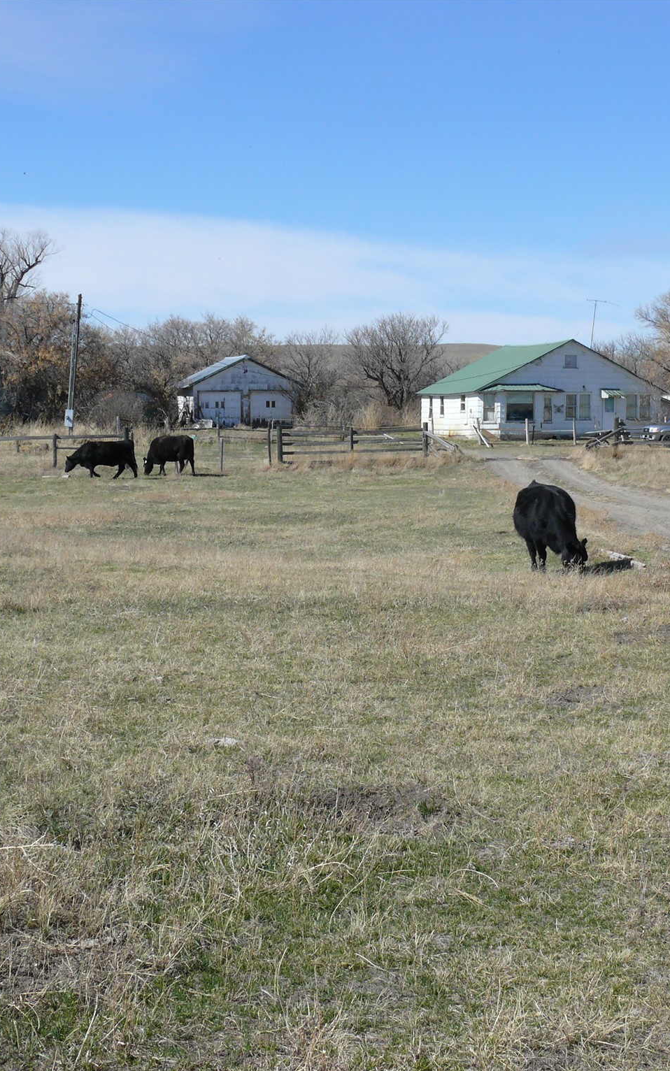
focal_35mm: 68
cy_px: 536
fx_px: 1986
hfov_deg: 19.1
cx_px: 449
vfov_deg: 30.2
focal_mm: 10.2
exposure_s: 1/500
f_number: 6.3
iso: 100
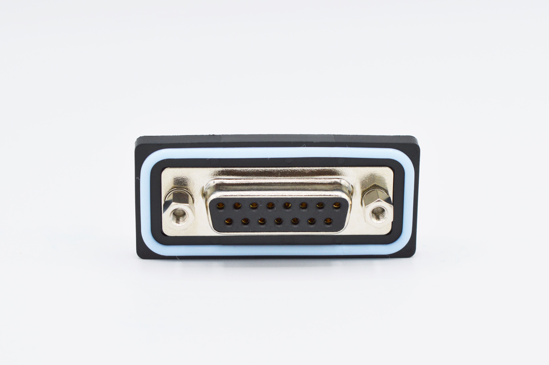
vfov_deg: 17.5
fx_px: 1188
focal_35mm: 78
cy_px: 182
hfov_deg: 26.0
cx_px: 274
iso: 100
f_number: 8
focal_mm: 52
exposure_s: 1/320
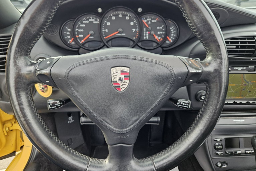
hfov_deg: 73.7
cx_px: 128
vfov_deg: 53.0
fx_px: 171
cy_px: 76
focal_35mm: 24
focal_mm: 5.4
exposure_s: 1/180
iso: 64
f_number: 1.8
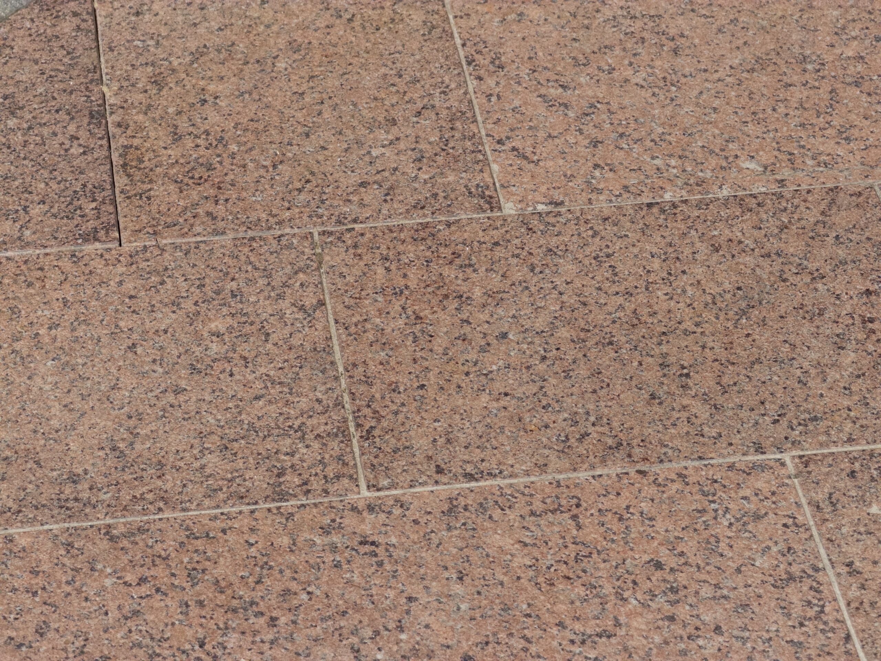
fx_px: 2545
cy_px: 330
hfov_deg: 19.6
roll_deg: -3.0
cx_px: 440
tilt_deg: -37.6
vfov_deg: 14.8
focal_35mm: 100
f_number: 2.8
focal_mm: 16.89
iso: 20
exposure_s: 1/1235
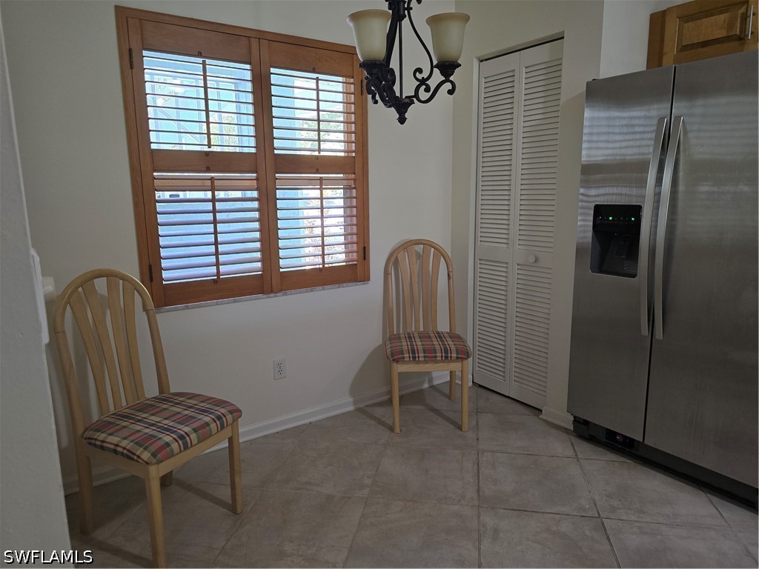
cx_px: 380
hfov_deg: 73.9
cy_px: 284
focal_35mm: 23
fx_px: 504
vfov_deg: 58.9
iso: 320
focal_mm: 6.3
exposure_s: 1/120
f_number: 1.7
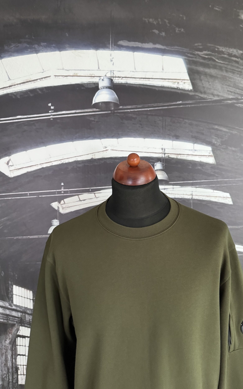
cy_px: 191
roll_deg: -0.3
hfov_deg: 47.4
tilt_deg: -8.2
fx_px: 275
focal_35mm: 26
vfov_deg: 70.4
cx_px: 144
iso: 800
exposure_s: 1/58
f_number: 1.78
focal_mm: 6.76
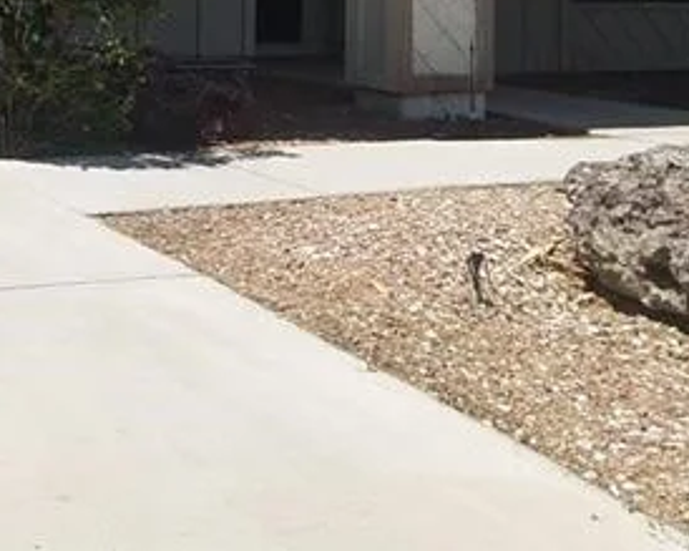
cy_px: -161
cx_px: -106
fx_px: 1508
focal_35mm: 74
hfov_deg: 23.8
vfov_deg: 19.2
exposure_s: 1/2584
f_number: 1.7
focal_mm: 4.2
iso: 50
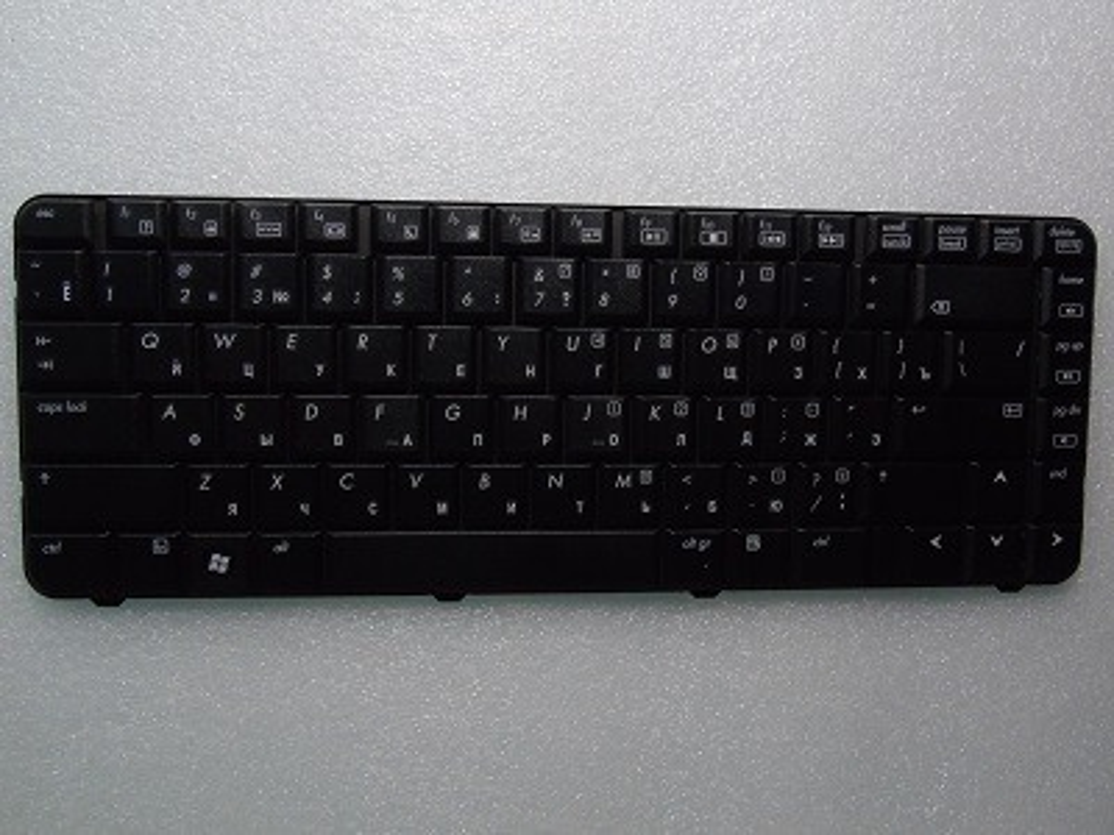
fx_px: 933
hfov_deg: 61.7
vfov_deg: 48.2
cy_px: 418
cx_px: 557
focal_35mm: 29
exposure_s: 1/40
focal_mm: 5.2
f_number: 6.4
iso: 400
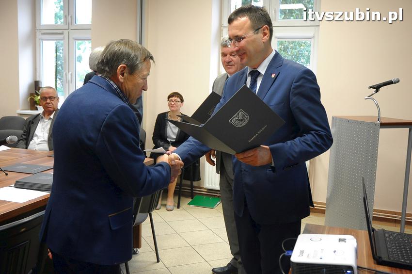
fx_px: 429
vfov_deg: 35.4
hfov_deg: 51.3
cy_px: 137
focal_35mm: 38
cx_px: 206
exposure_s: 1/80
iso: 1250
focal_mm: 25
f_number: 4.5
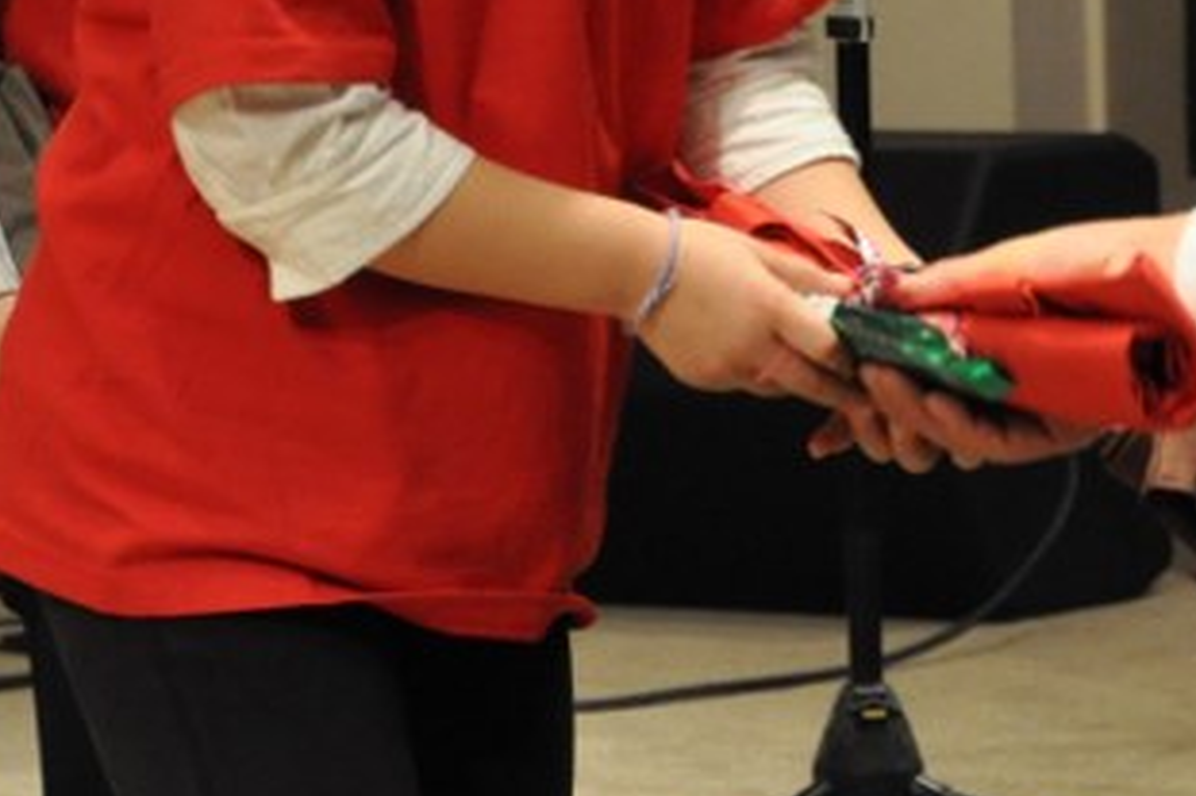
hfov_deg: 6.3
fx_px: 10824
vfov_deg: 4.2
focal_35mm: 326
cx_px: 977
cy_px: -127
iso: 1600
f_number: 5.3
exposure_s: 1/60
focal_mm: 66
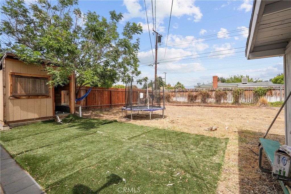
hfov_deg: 96.7
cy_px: 97
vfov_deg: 73.8
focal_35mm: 16
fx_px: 129
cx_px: 146
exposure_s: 1/125
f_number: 9
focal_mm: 16
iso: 100
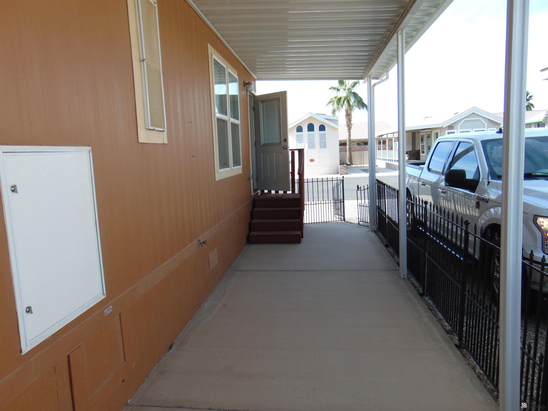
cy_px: 206
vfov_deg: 54.9
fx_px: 396
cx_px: 274
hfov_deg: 69.4
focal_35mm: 25
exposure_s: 1/400
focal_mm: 4.5
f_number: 3
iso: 80
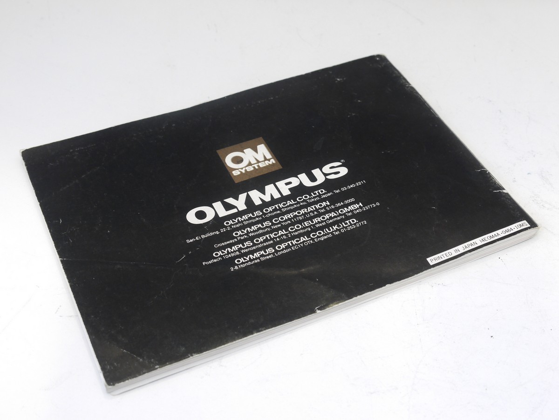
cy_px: 210
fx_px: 904
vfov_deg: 26.1
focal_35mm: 56
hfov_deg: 34.3
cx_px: 280
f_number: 9
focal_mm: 28
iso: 400
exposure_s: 1/5
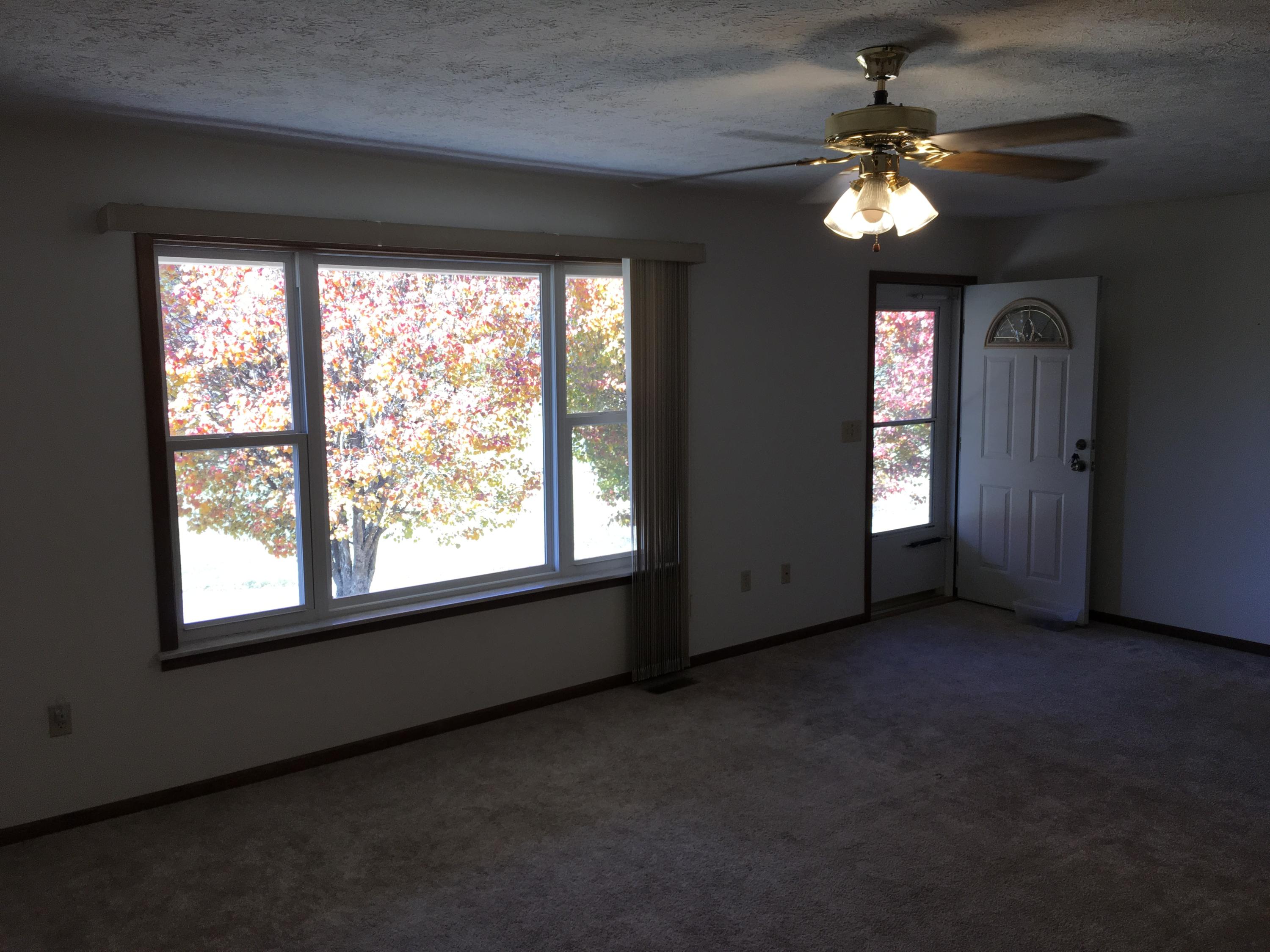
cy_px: 476
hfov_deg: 61.7
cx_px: 635
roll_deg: +0.6
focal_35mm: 29
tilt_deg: -9.3
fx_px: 1064
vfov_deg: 48.2
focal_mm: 4.15
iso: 40
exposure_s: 1/120
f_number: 2.2
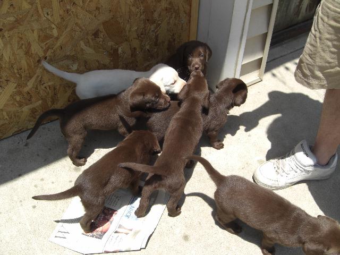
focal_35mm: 38
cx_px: 170
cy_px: 128
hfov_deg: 49.0
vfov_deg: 37.7
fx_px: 373
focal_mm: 7.9
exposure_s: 1/500
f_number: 4
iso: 80
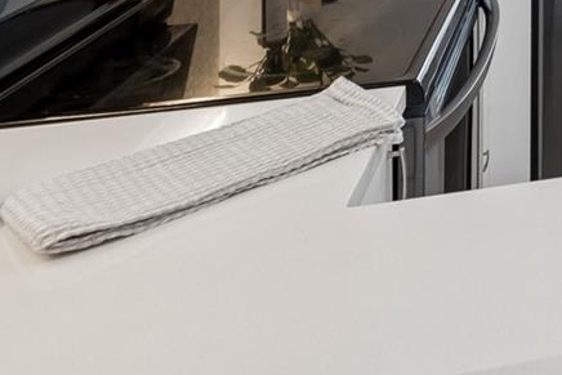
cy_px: -299
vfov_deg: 18.9
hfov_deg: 26.3
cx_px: 846
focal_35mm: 55
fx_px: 859
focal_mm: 10
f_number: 7.1
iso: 100
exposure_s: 1/15
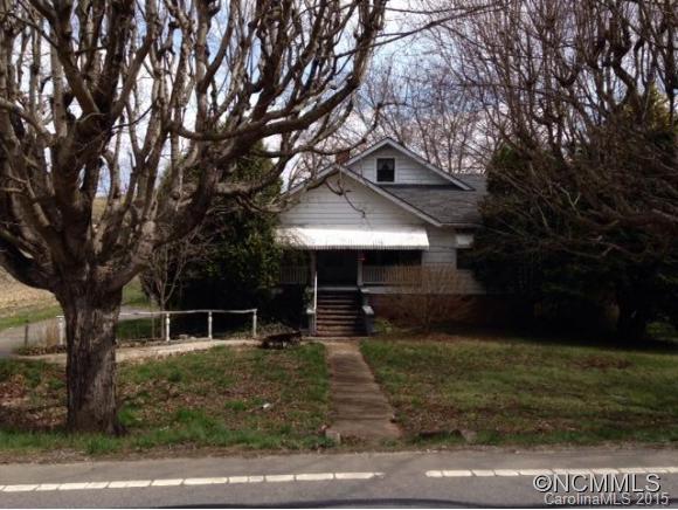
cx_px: 339
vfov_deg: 43.0
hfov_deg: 55.3
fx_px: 647
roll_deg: +0.7
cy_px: 255
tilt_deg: -2.2
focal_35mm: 33
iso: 50
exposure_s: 1/1028
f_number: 2.4
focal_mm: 4.12
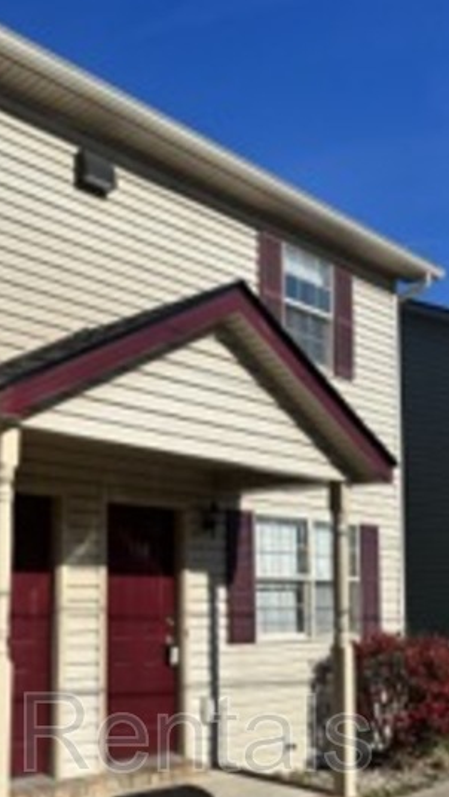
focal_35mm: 39
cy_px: 495
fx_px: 824
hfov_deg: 29.0
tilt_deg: +7.2
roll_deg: -1.7
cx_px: 25
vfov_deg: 51.1
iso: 80
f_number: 1.78
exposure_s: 1/10753
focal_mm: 6.86
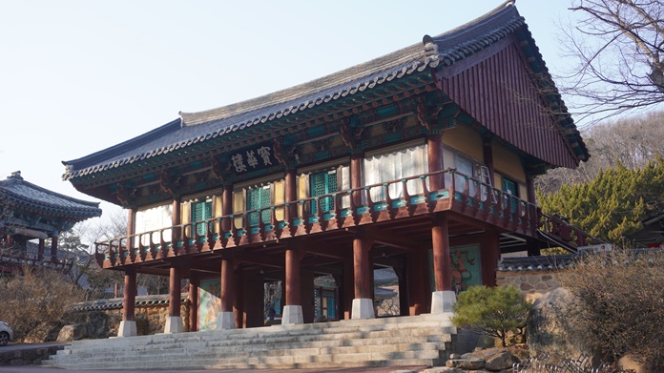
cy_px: 186
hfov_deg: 51.0
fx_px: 696
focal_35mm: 40
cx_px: 333
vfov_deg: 30.0
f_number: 6.3
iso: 100
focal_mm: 25
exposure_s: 1/125
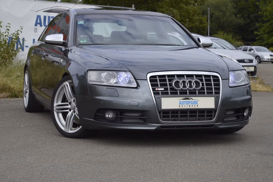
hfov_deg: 23.4
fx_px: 659
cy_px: 91
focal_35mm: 87
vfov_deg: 15.7
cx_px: 136
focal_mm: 58
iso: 100
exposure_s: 1/250
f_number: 7.1
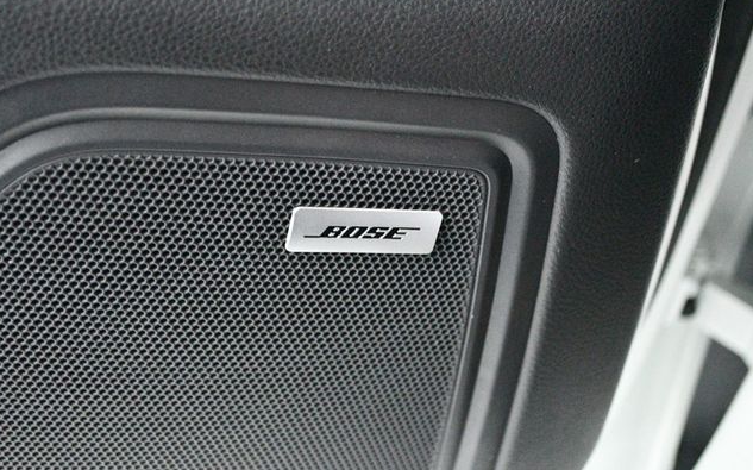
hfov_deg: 30.2
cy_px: 239
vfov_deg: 19.1
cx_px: 375
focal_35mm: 68
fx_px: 1395
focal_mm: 44
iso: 12800
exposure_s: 1/30
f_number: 5.3
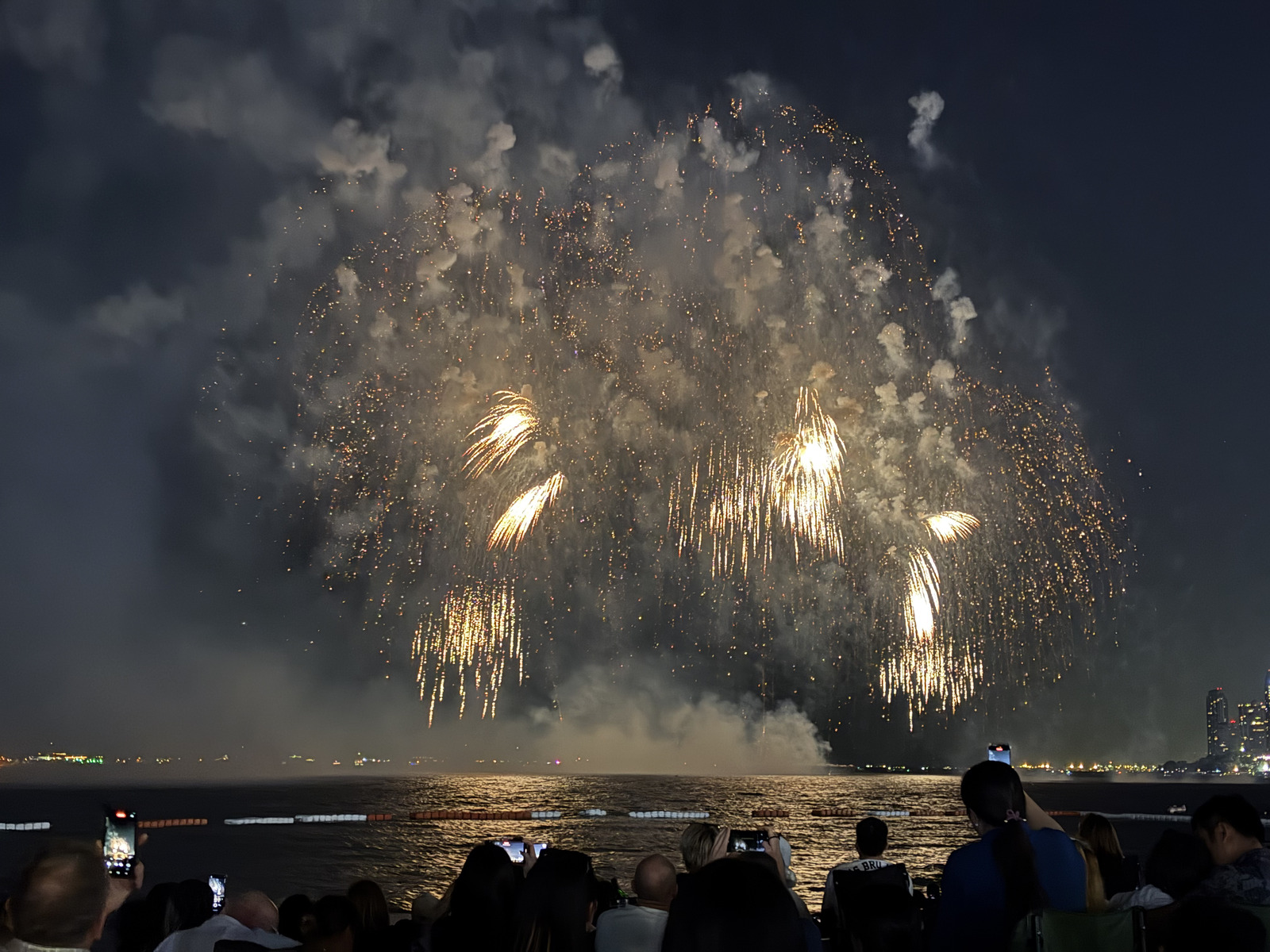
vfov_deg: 28.0
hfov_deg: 36.8
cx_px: 635
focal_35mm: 52
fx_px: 1908
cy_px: 476
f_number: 1.6
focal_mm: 5.96
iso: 640
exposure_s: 1/9
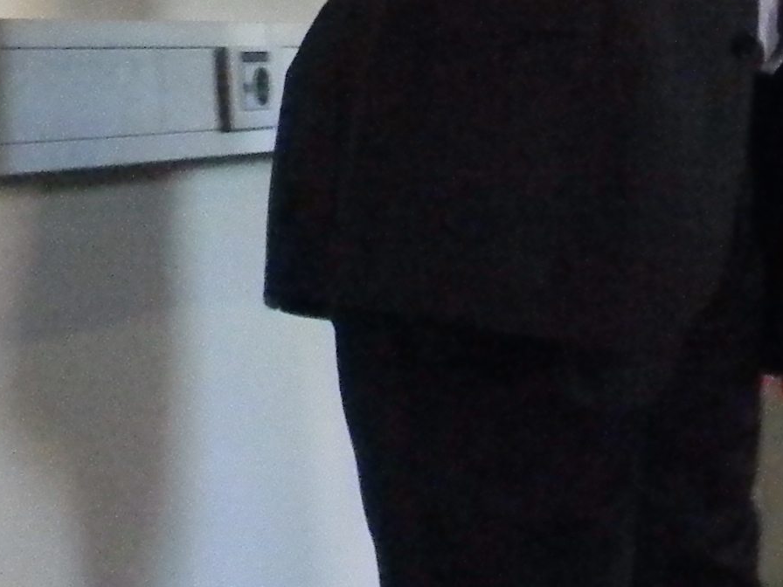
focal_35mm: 125
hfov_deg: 15.1
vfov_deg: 11.5
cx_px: 997
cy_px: -199
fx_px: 2827
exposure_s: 1/11.5
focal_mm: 5
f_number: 3.5
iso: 200
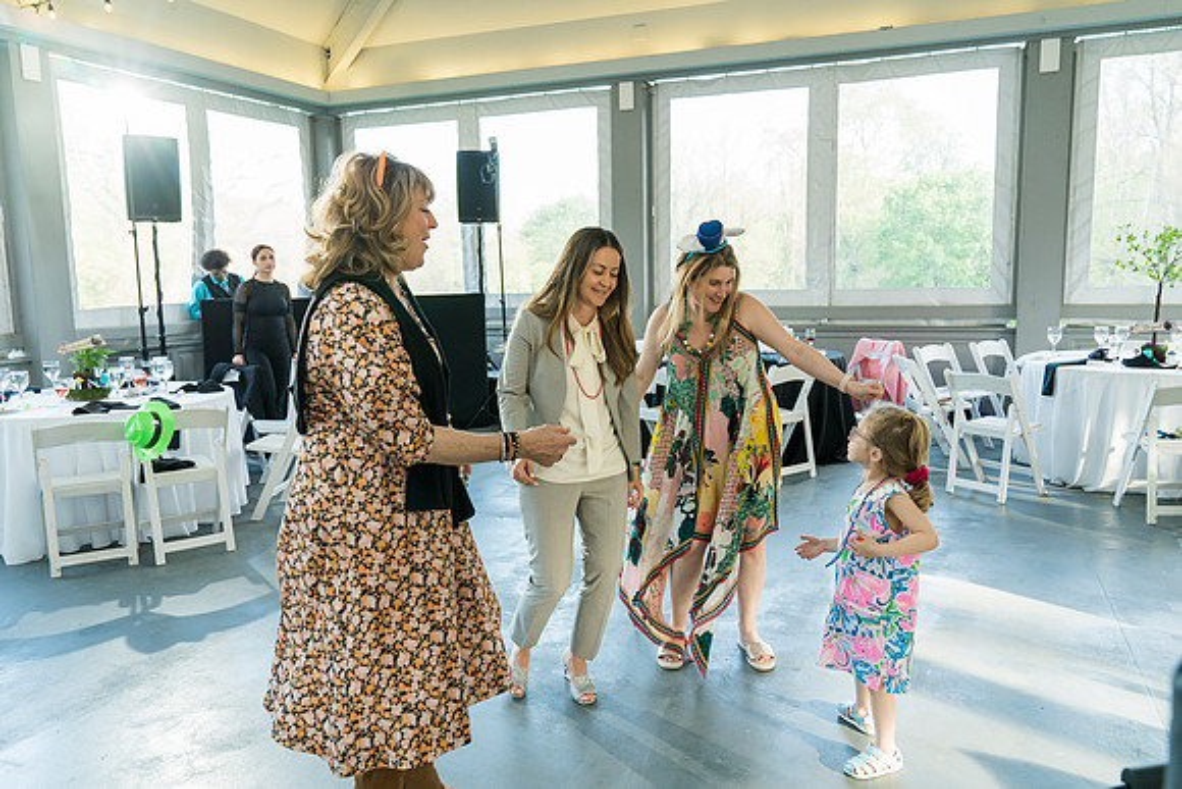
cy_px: 394
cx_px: 591
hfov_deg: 65.5
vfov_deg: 46.4
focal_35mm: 28
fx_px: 920
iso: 1250
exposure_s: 1/200
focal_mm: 28
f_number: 4.5
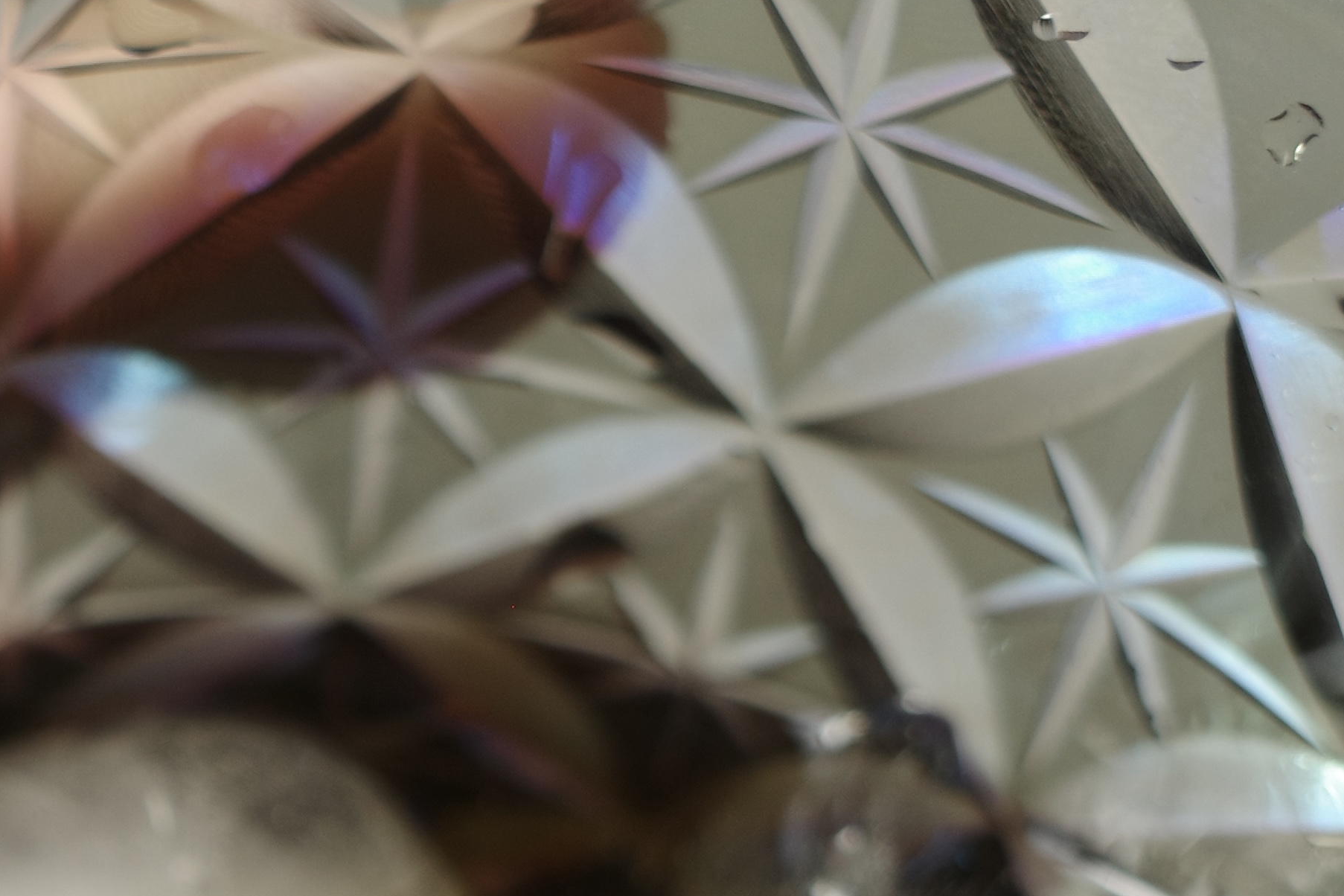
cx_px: -103
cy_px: 1163
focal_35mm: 93
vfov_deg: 14.1
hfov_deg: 20.9
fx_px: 3472
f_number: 3.2
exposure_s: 1/160
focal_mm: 18.3
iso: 100
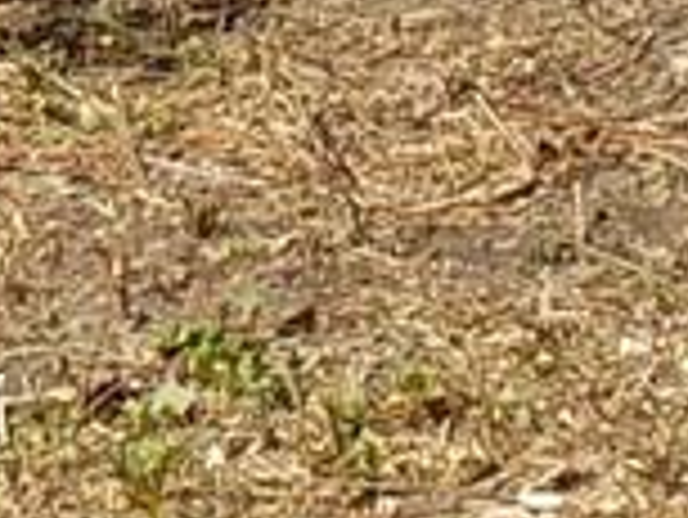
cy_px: -1022
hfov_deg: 6.2
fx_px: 6246
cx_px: -283
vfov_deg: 4.6
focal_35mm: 314
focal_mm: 6.4
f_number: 4.2
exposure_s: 1/640
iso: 125
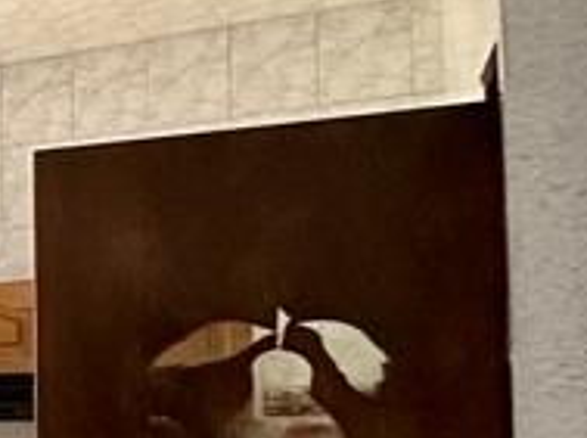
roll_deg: -0.3
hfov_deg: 13.3
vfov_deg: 19.0
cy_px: 391
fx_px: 1286
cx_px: -981
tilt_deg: +1.8
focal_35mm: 76
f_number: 2.2
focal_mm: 2.22
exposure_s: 1/60
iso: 320
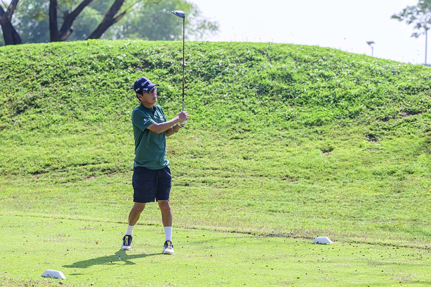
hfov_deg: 19.8
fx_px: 1233
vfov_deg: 13.3
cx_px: 216
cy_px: 144
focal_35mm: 103
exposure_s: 1/10000
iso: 1600
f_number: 3.5
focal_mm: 103
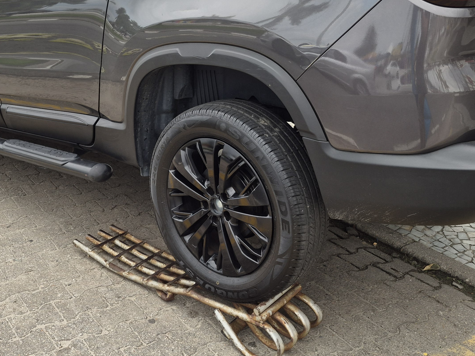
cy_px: 33
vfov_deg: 31.9
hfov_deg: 43.8
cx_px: 215
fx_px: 590
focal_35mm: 43
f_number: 1.8
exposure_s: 1/576
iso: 25
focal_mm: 5.4
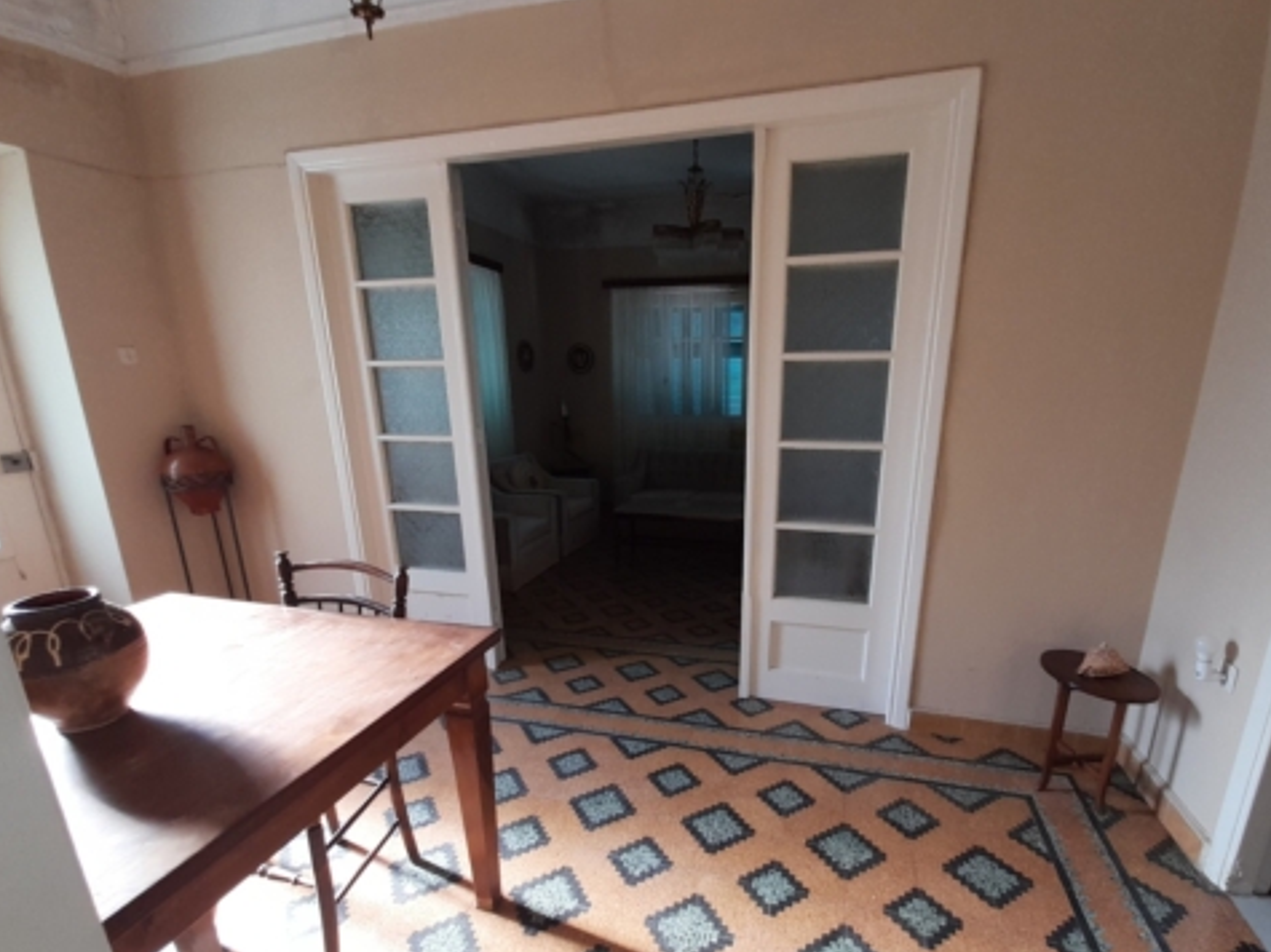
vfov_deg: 77.3
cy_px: 567
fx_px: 587
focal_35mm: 16
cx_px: 666
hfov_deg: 94.4
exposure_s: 1/50
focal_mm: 1.42
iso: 64
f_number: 2.2
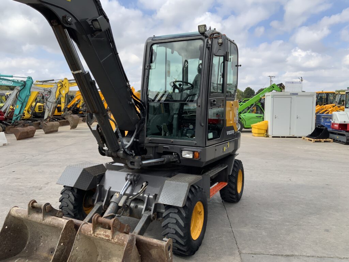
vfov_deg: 48.2
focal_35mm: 29
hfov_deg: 61.7
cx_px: 174
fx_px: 292
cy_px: 131
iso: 16
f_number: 1.8
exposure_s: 1/1534
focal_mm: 3
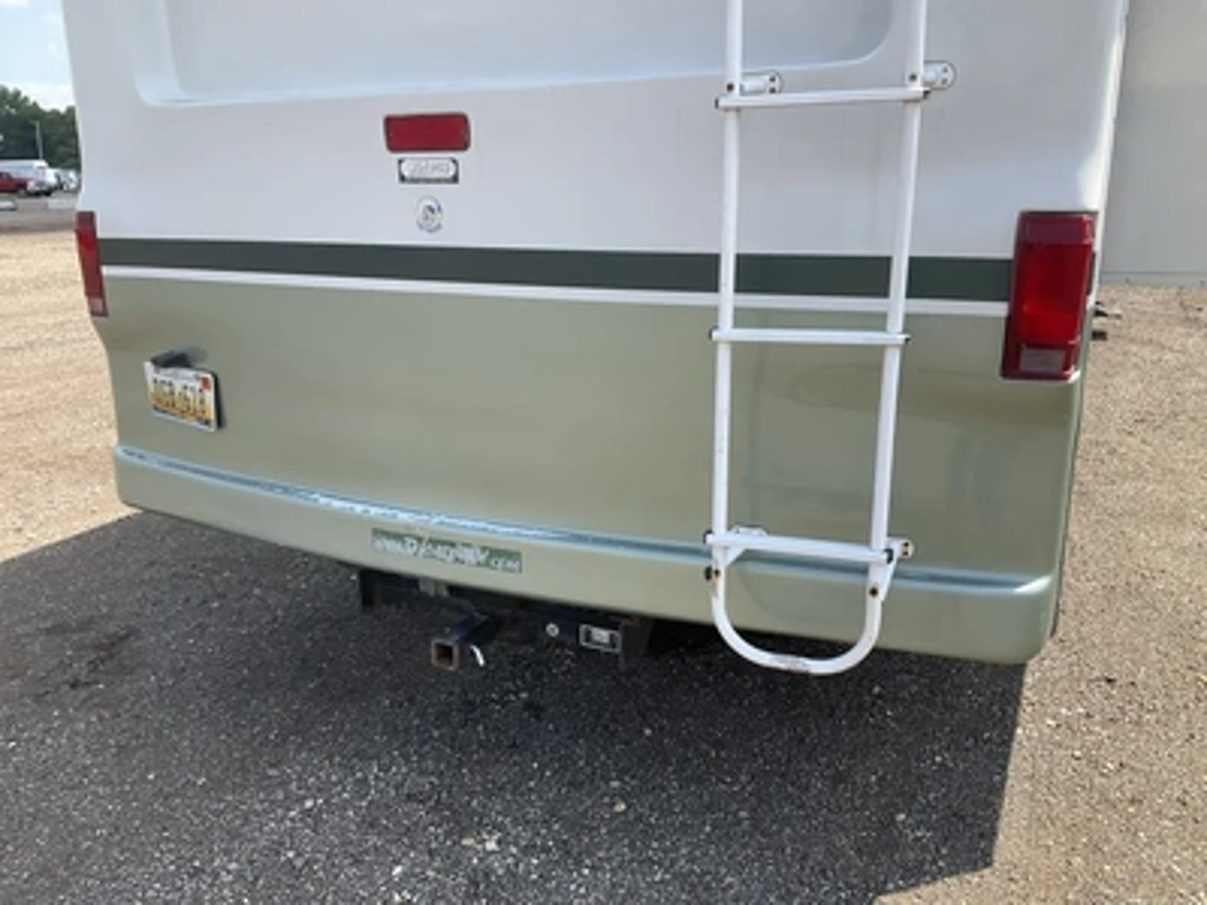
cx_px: 604
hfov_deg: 61.7
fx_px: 1011
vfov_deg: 48.2
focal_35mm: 29
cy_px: 452
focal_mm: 3
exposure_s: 1/781
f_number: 1.8
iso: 25
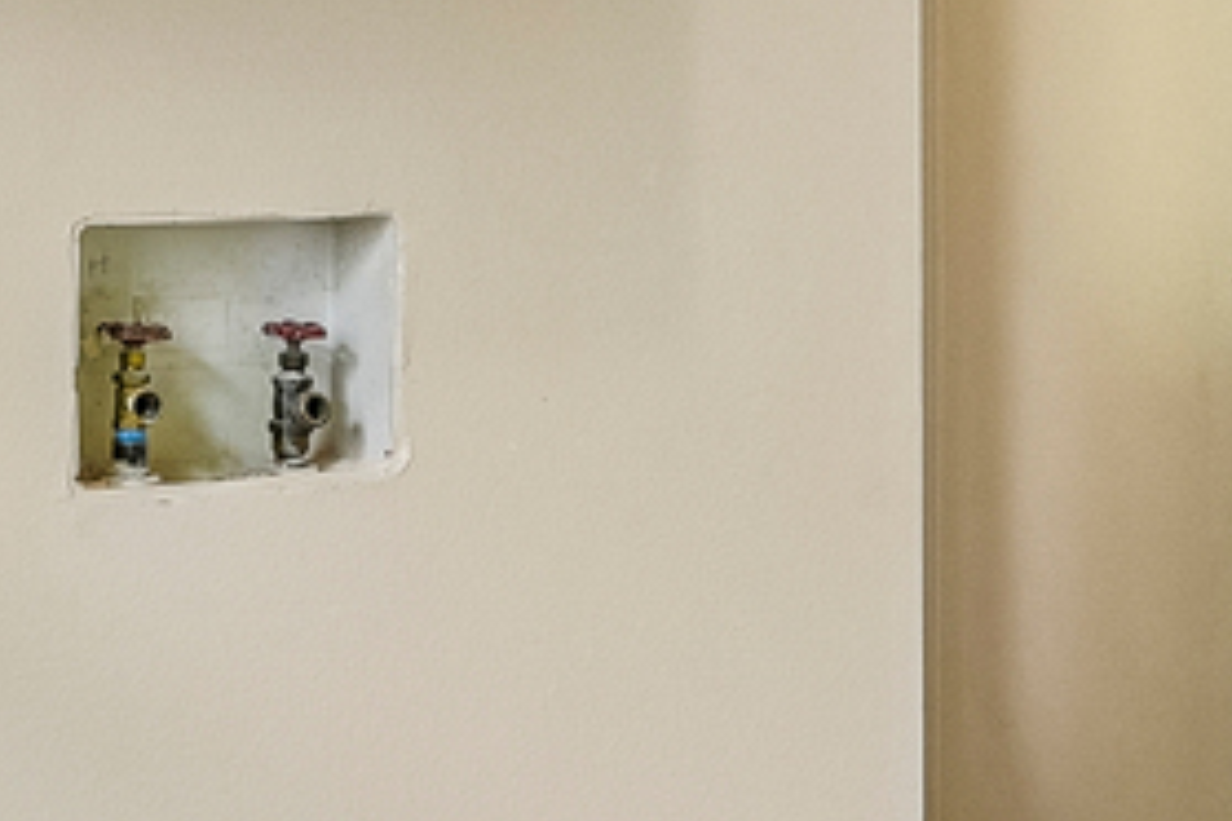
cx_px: 327
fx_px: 3182
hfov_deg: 21.7
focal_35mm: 93
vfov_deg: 14.5
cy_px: 22
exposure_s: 1/15
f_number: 8
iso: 400
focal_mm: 16
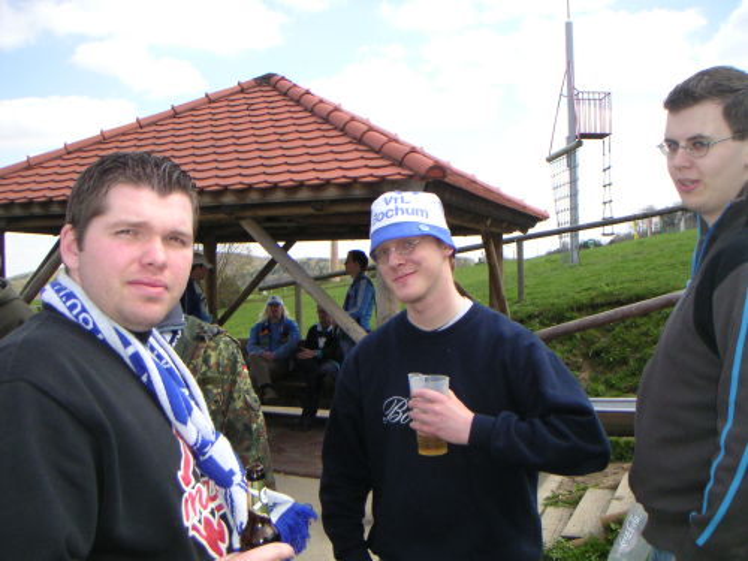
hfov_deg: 49.0
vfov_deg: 37.7
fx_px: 821
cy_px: 280
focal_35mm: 38
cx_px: 374
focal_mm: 6
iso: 160
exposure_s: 1/1000
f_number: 2.8
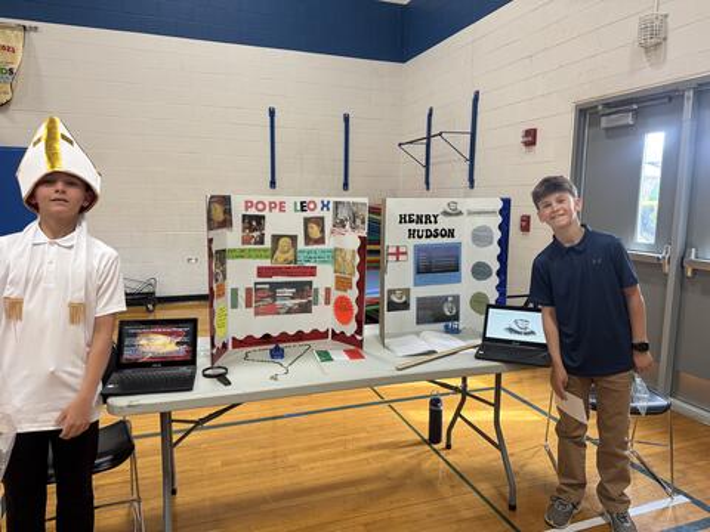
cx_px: 355
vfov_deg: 56.8
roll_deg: -0.8
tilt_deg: -7.7
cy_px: 266
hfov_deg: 71.6
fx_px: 492
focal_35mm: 24
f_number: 1.78
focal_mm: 6.76
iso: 125
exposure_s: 1/60
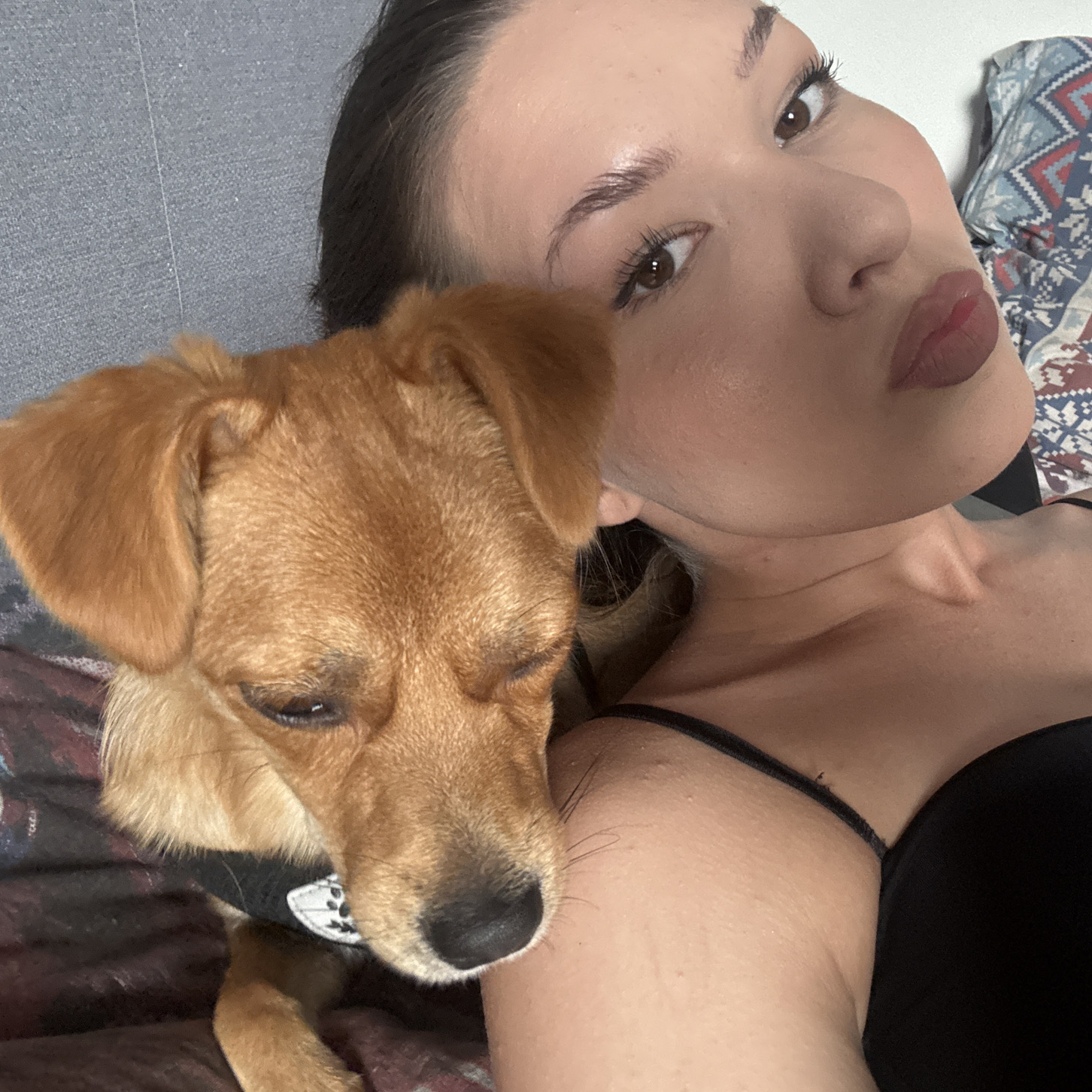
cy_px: 558
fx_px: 999
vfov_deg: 57.3
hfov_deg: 56.7
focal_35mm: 28
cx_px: 672
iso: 320
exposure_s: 1/60
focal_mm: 2.69
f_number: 1.9
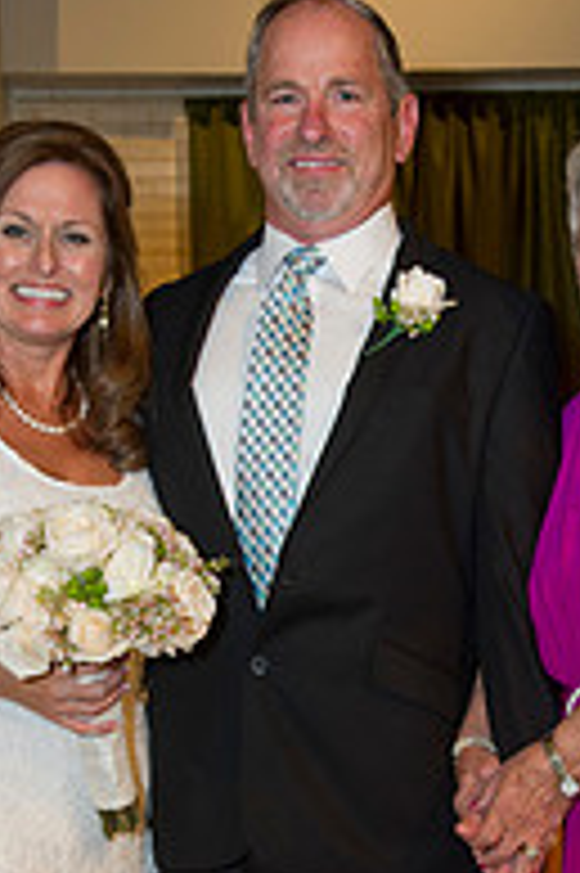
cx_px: 380
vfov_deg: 22.8
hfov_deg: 15.5
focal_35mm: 88
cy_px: 716
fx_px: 2130
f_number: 6.3
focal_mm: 38
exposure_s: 1/125
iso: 1250
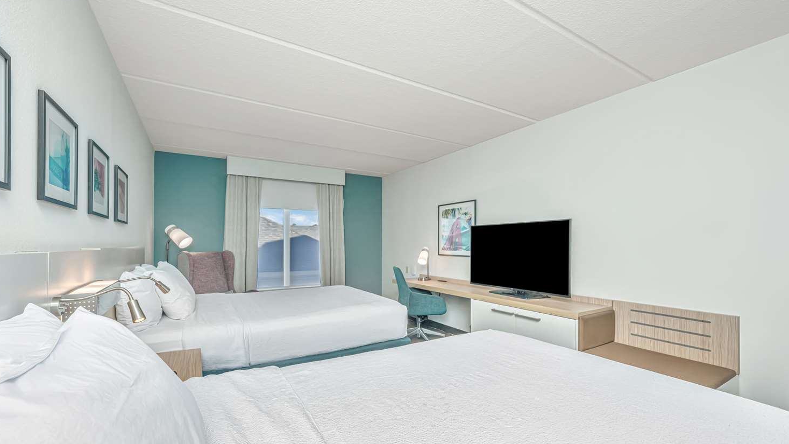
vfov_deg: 70.0
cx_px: 387
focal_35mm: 15
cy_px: 262
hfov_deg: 103.0
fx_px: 314
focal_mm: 14
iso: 400
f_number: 8
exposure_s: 1/200
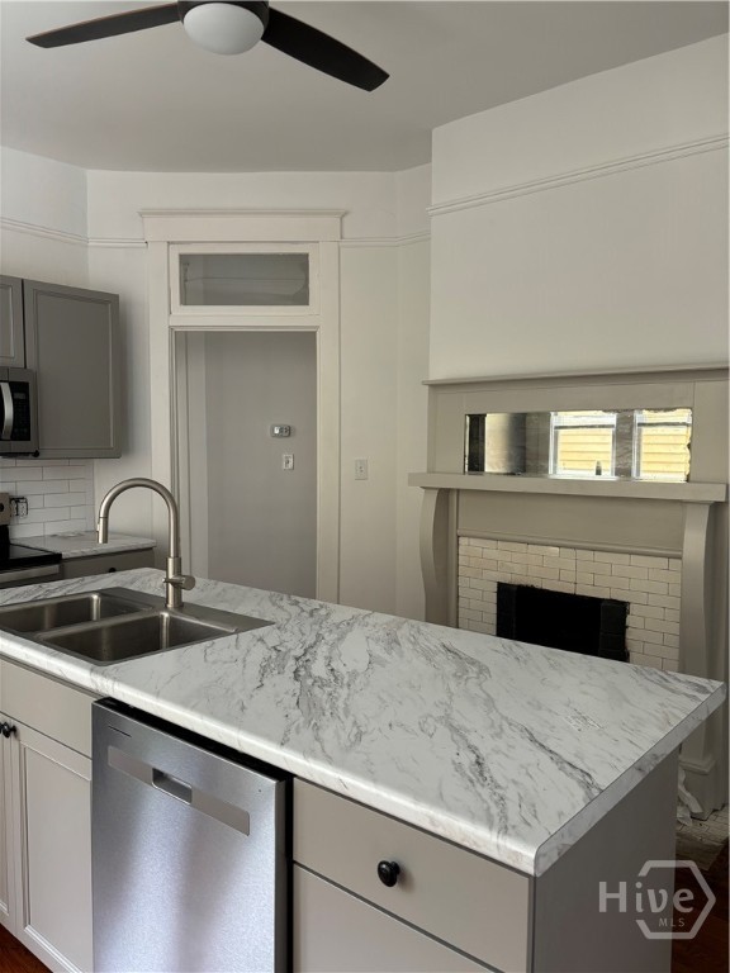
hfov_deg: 53.1
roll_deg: -1.4
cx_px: 365
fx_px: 731
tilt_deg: -4.5
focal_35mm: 26
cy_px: 486
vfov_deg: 67.3
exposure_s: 1/121
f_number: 1.6
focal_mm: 5.96
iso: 80
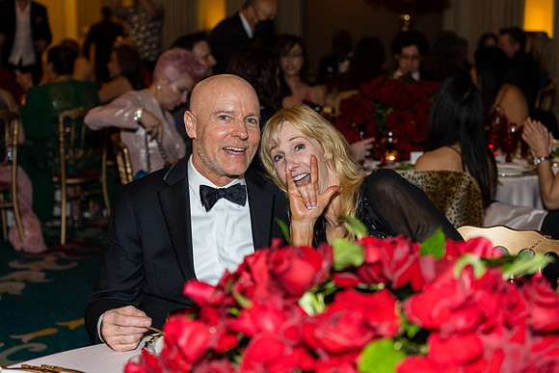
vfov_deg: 21.9
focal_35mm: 62
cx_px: 280
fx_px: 963
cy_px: 186
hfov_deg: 32.4
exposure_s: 1/160
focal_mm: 62
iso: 1600
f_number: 3.5
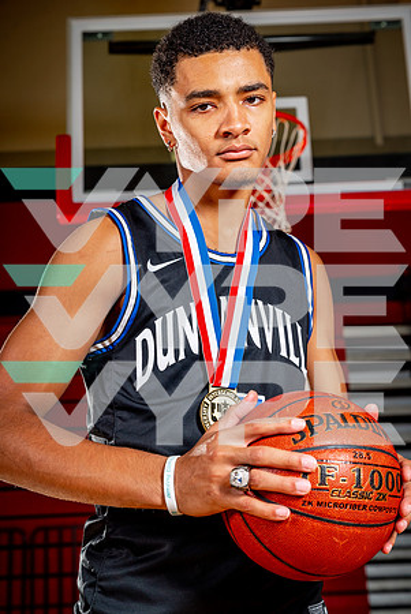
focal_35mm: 52
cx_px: 206
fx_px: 888
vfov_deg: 38.2
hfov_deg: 26.0
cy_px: 307
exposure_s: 1/125
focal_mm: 52
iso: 100
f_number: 5.6
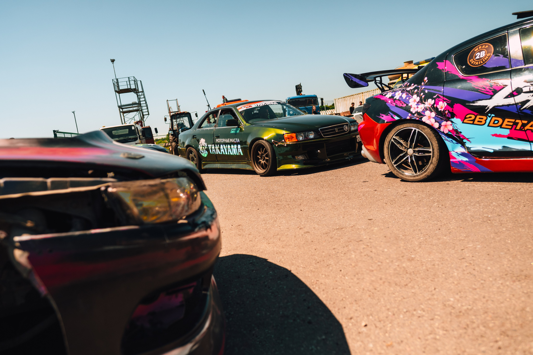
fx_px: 382
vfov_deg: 49.8
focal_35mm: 26
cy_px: 177
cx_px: 246
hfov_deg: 69.7
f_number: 2.8
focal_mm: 24
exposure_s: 1/8000
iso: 720
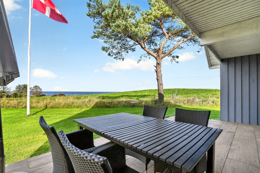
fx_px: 123
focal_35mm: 17
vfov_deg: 70.4
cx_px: 130
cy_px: 86
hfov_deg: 93.3
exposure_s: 1/125
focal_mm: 17
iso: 400
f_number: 8
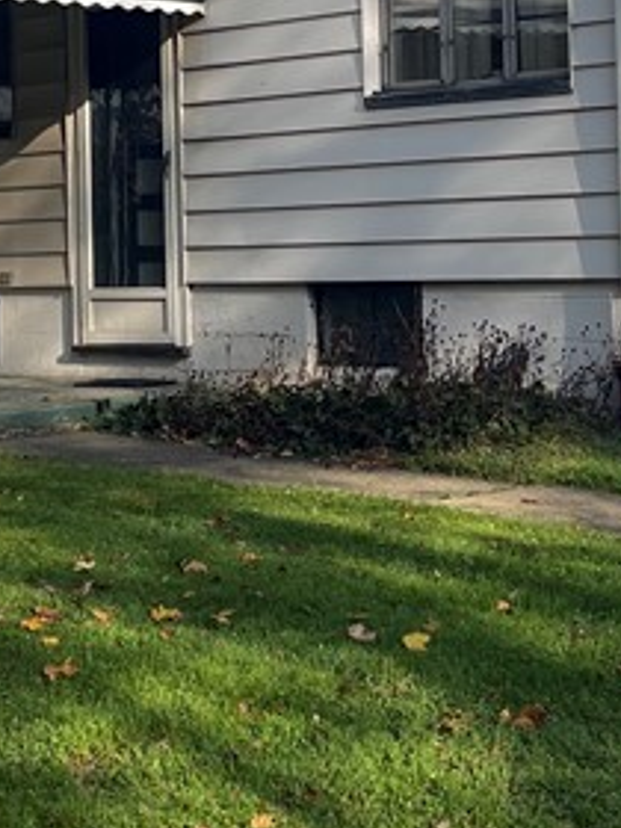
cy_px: 174
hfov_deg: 15.6
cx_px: 284
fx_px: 2272
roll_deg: +1.7
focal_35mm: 95
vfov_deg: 20.4
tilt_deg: +3.1
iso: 32
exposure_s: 1/1825
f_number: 1.6
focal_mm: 4.2
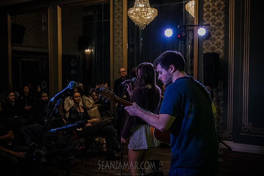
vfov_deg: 34.3
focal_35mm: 39
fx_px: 285
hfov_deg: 49.7
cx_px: 124
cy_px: 89
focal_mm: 35
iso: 16000
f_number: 3.2
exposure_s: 1/320
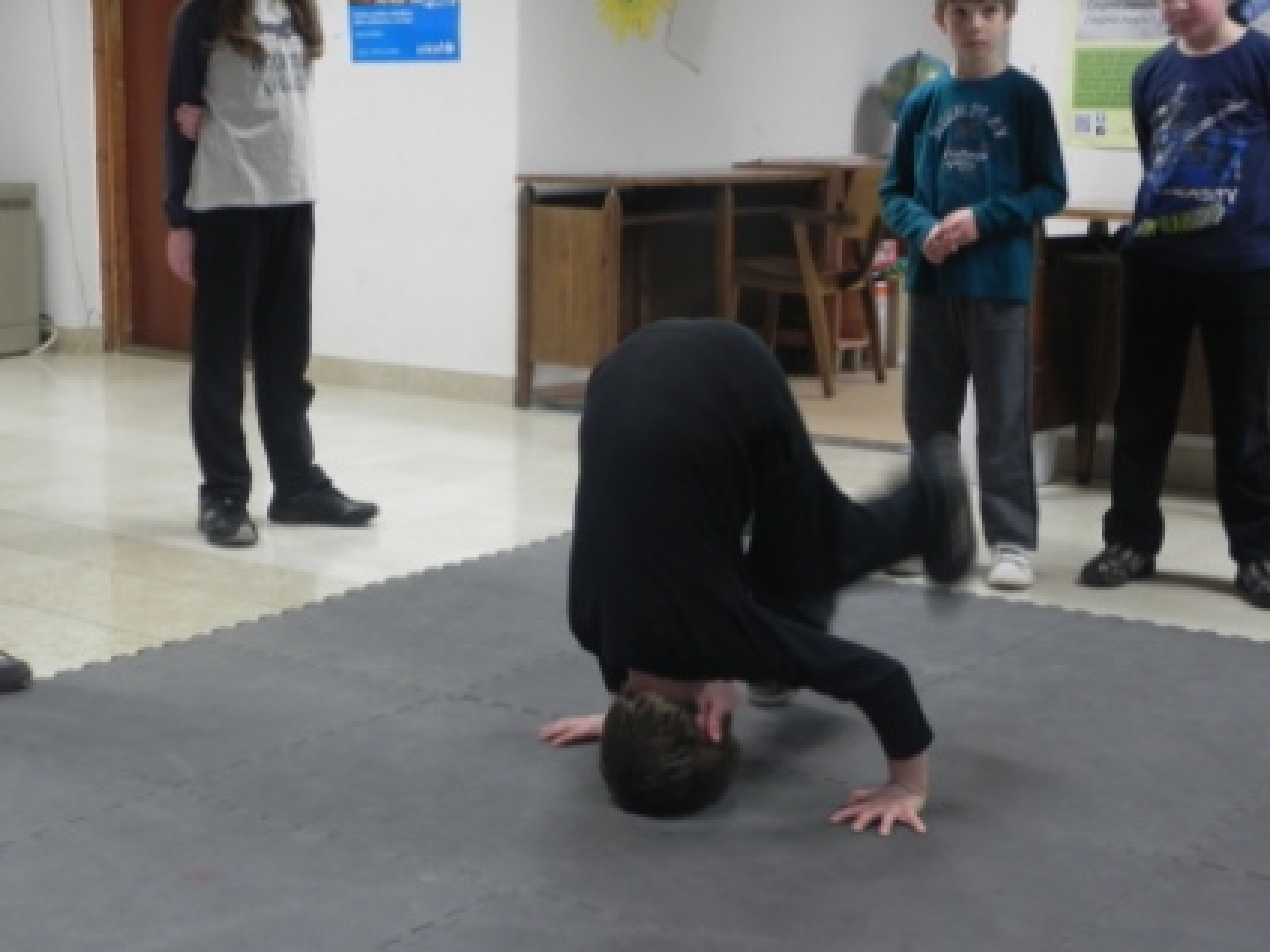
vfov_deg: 26.6
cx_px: 608
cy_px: 479
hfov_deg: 34.9
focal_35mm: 55
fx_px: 2018
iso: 324
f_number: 3.5
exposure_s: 1/30
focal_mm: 9.2
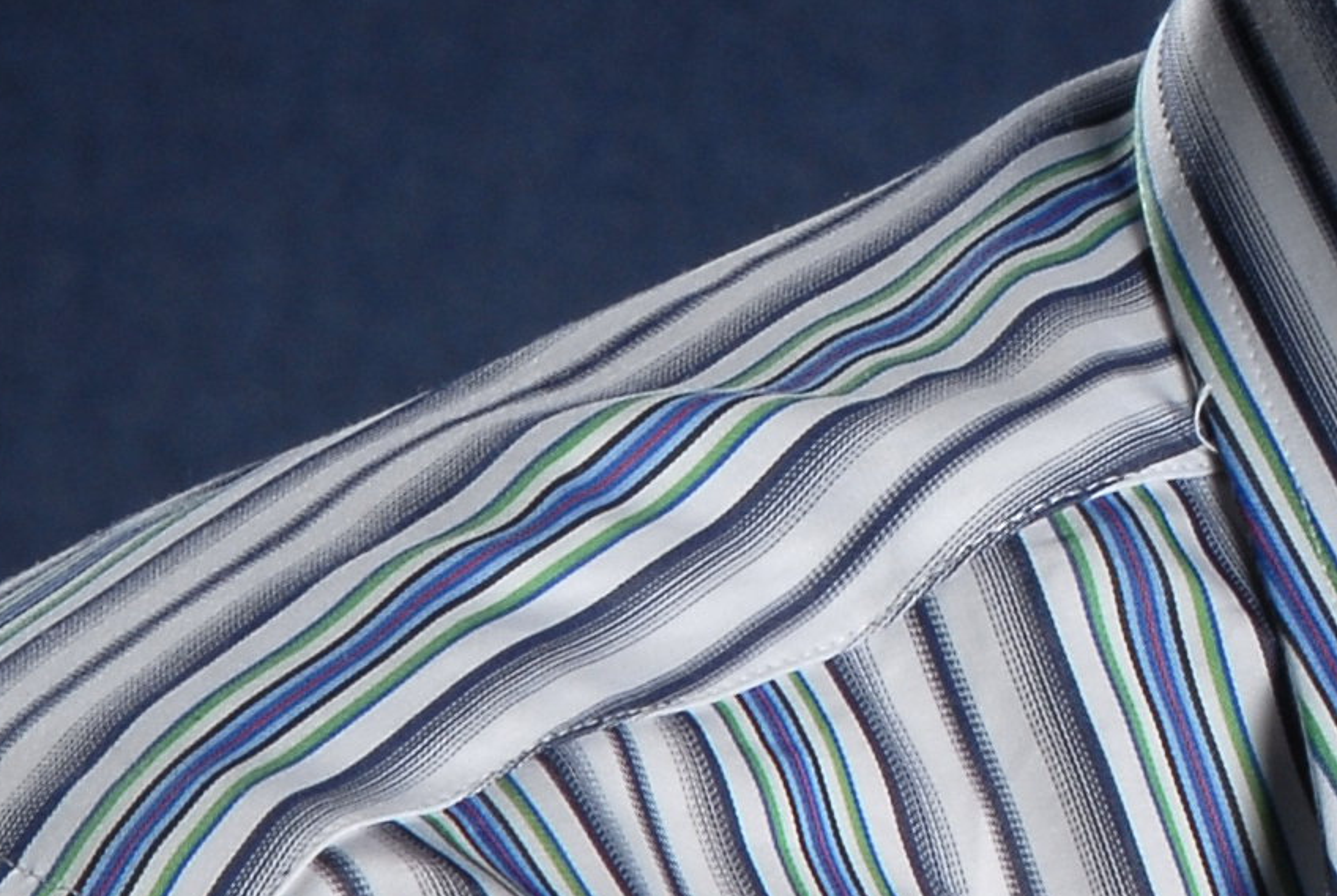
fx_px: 34374
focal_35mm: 924
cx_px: 2297
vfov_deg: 1.5
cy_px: -571
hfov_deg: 2.2
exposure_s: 1/125
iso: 125
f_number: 16
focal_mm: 135
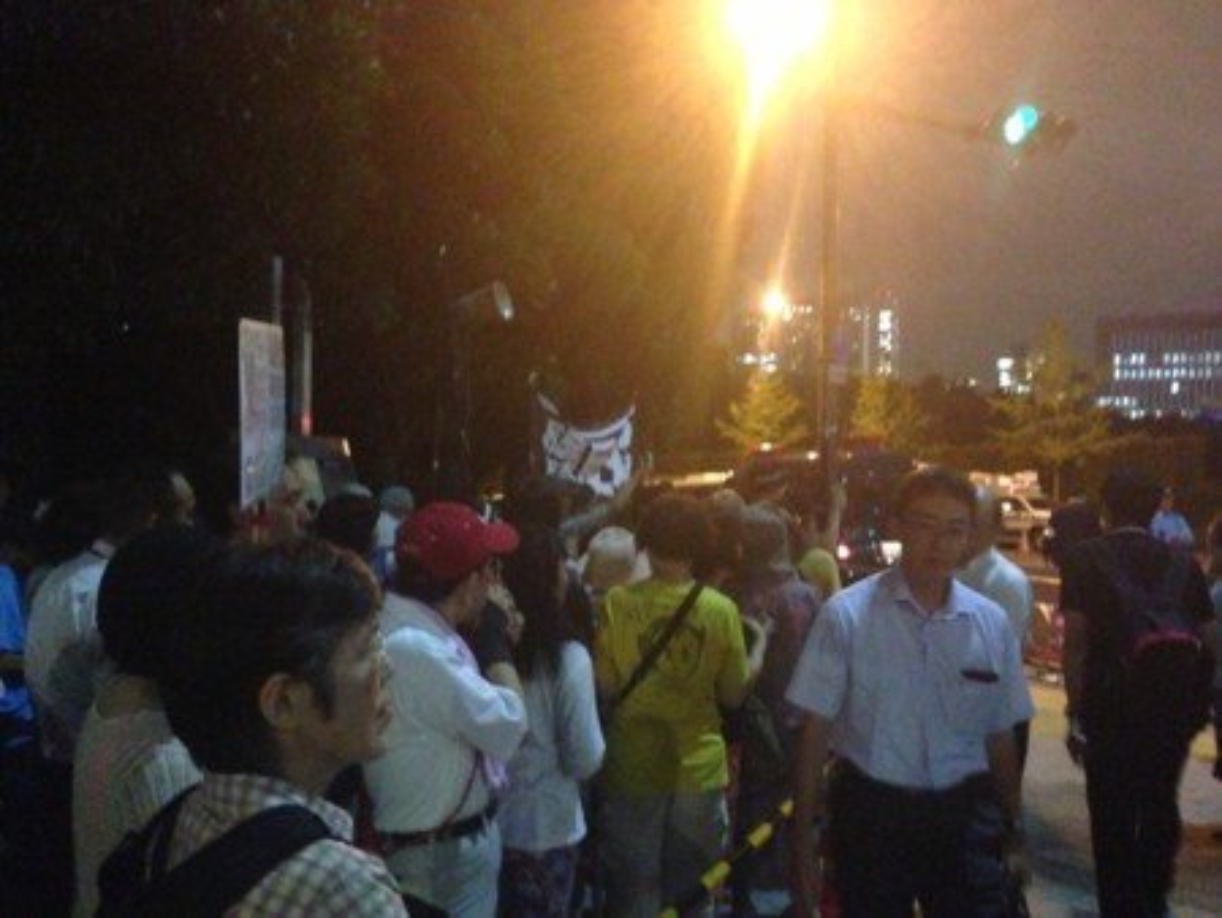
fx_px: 1166
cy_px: 459
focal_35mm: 33
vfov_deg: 43.0
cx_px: 611
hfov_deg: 55.3
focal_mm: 4.13
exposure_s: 1/20
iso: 1250
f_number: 2.4
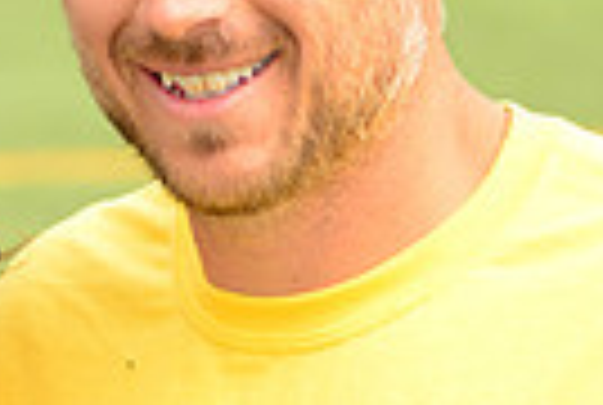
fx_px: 12322
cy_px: 580
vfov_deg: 1.9
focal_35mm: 734
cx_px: 43
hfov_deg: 2.8
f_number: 8
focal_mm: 170
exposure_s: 1/250
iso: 200
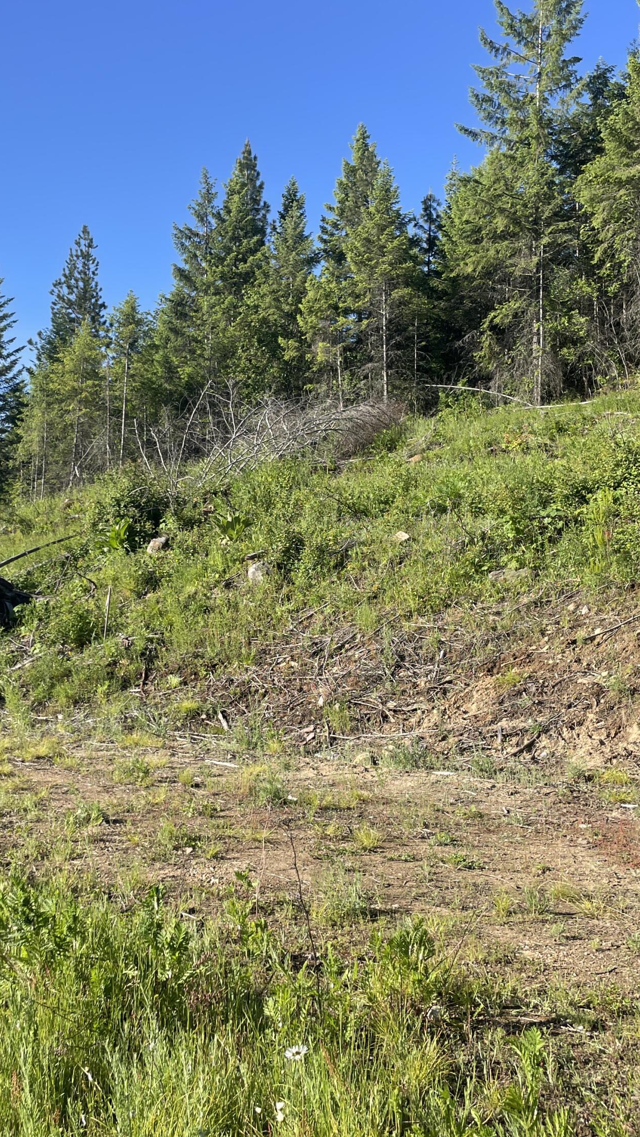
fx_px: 1146
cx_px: 224
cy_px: 571
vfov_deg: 52.8
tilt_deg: +0.9
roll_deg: -1.0
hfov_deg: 31.0
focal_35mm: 38
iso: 32
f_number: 1.6
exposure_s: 1/1855
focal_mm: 4.2
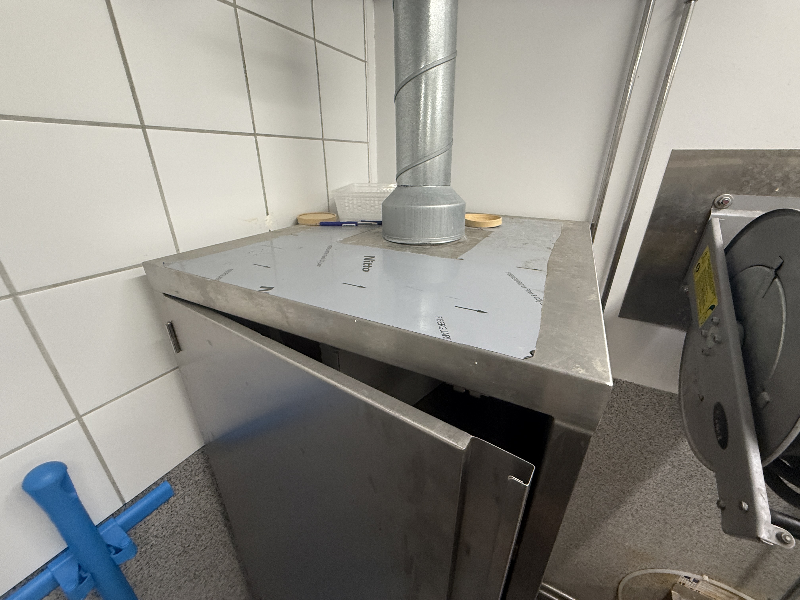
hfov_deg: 102.1
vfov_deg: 85.7
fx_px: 324
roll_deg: +0.6
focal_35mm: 14
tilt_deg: -24.8
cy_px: 300
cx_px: 400
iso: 250
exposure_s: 1/100
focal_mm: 2.22
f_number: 2.2
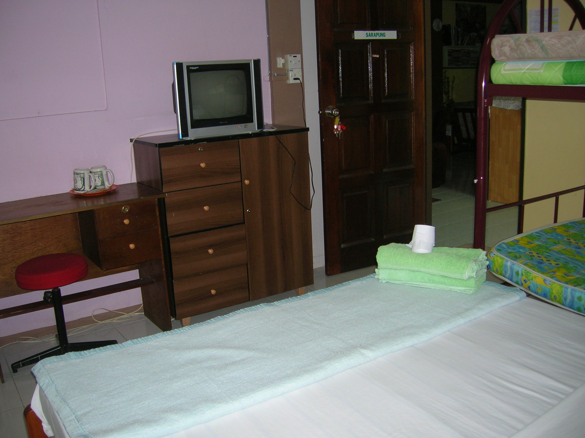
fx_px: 574
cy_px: 219
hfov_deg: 54.0
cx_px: 292
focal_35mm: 34
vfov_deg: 41.7
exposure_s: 1/60.1
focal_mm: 5.7
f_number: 2.9
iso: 75
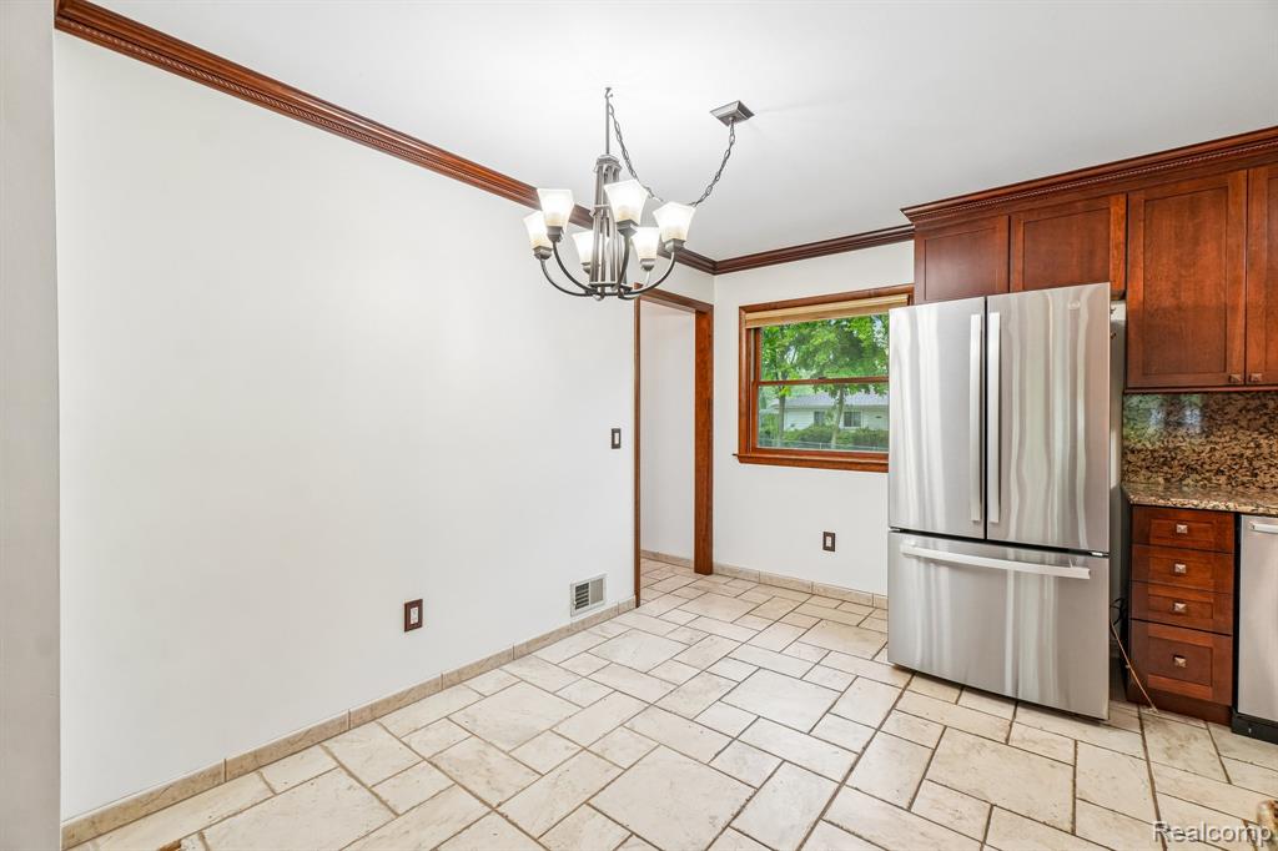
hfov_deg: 100.4
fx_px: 532
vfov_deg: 77.3
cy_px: 426
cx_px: 639
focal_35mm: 15
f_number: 8
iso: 400
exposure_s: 1/15
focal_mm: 10
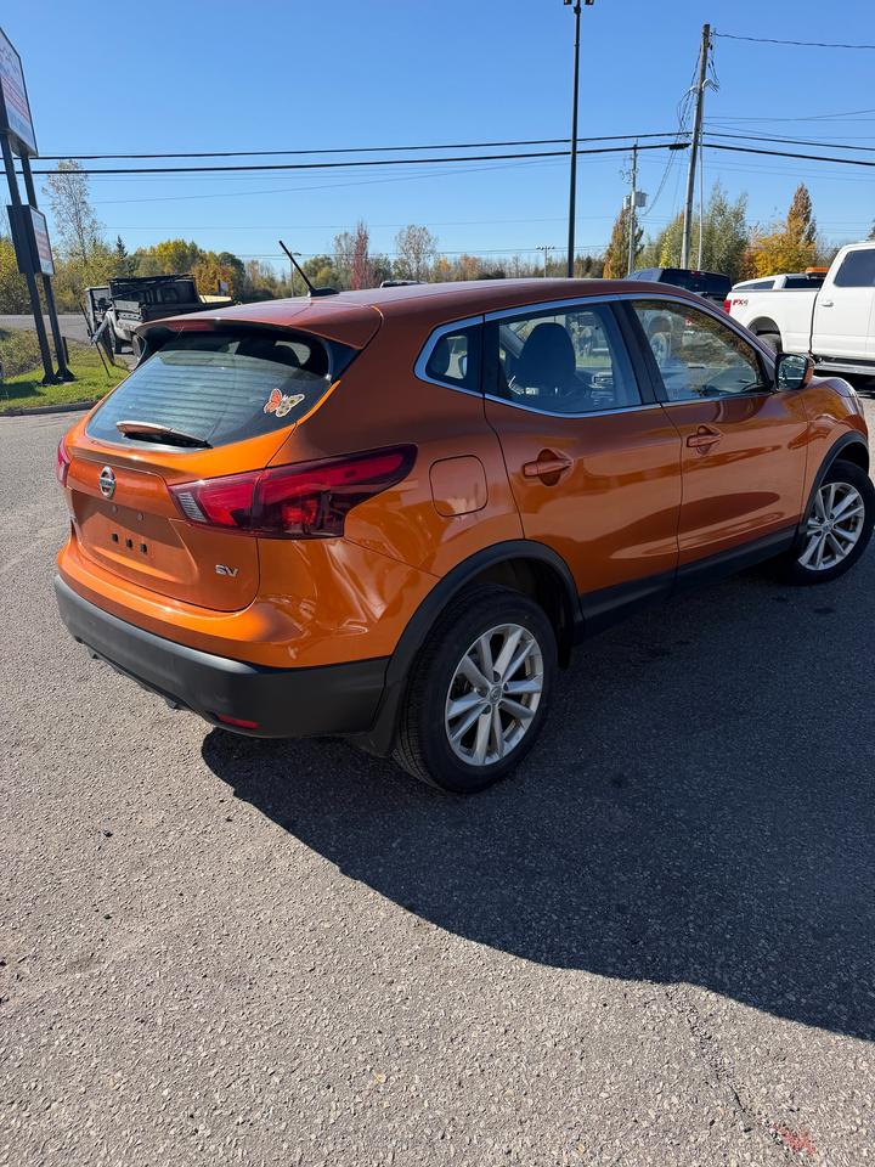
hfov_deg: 56.8
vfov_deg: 71.6
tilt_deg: -19.2
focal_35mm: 24
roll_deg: -0.8
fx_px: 809
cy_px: 584
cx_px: 438
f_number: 1.78
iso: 80
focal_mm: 6.76
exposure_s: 1/2907
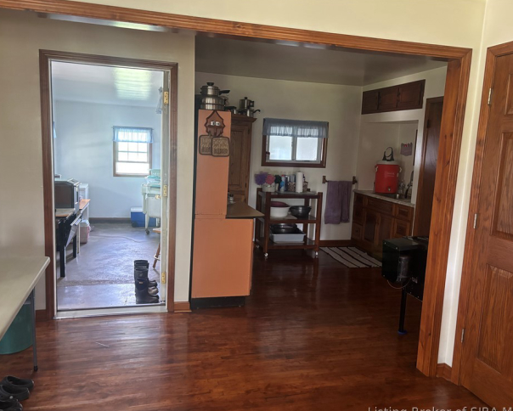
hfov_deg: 62.2
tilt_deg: -8.1
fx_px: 425
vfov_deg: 51.6
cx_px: 259
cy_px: 209
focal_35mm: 28
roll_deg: -2.4
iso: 500
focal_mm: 5.96
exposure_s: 1/60
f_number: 1.6
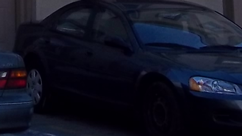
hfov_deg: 11.5
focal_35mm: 183
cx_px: -67
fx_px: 1174
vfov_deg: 6.1
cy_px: -265
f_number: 8
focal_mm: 6.5
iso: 80
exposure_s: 1/125
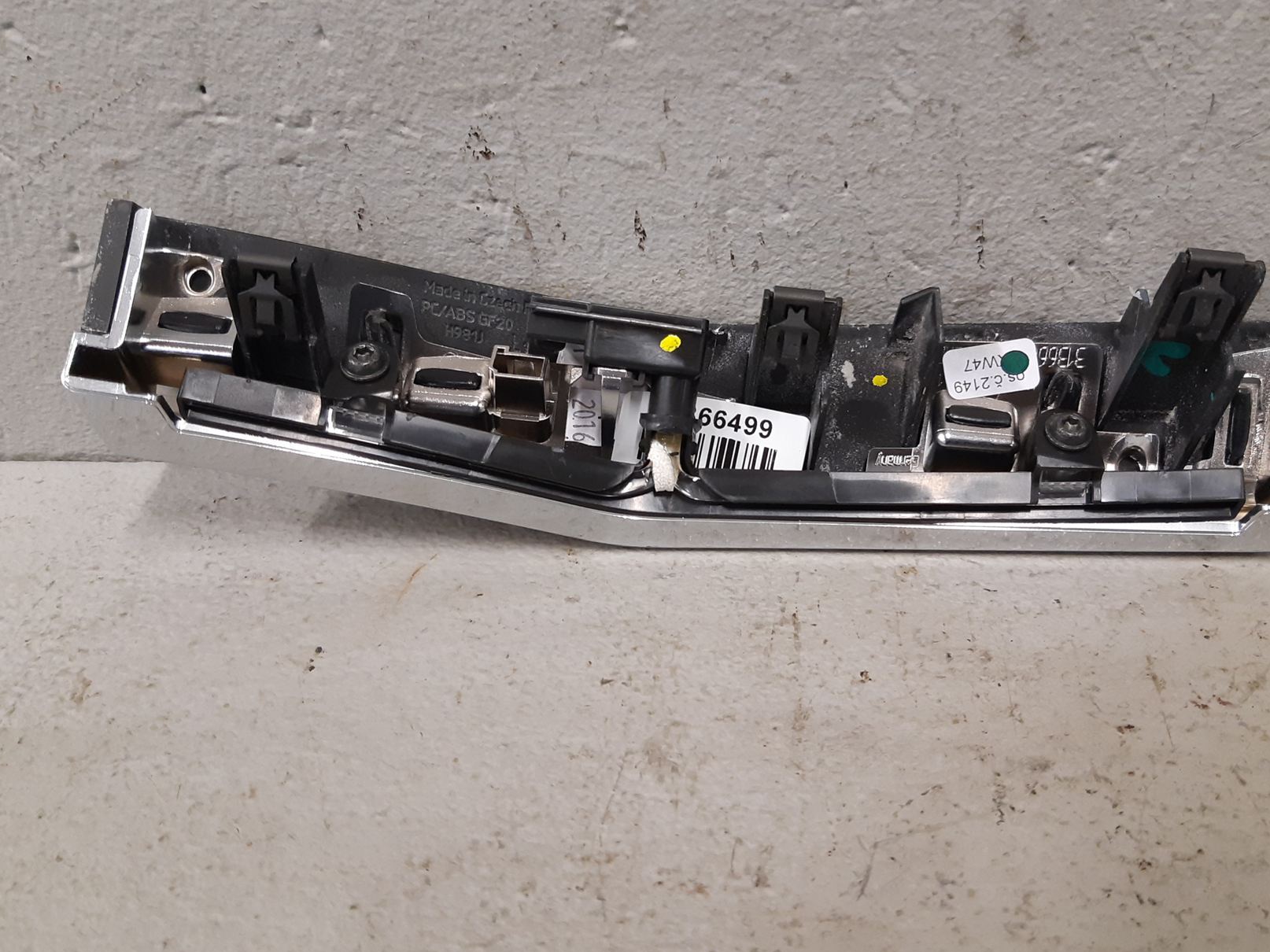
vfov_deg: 42.9
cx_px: 705
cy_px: 415
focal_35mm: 33
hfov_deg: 55.2
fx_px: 1211
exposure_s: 1/50
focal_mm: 3.93
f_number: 1.7
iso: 200
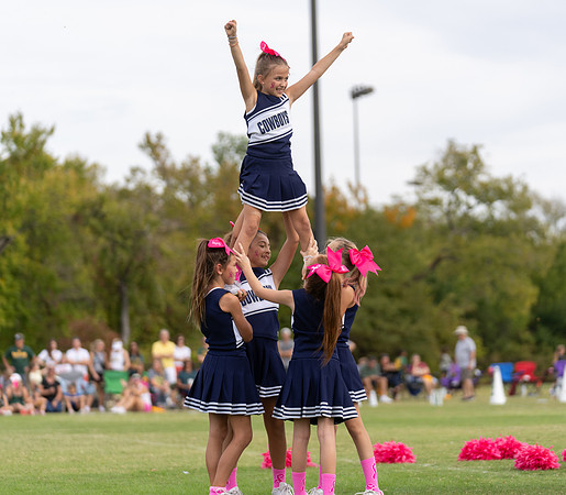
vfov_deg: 12.0
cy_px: 248
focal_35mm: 135
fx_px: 2350
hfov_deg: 13.7
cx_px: 294
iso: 160
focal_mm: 114
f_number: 2.8
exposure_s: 1/1250
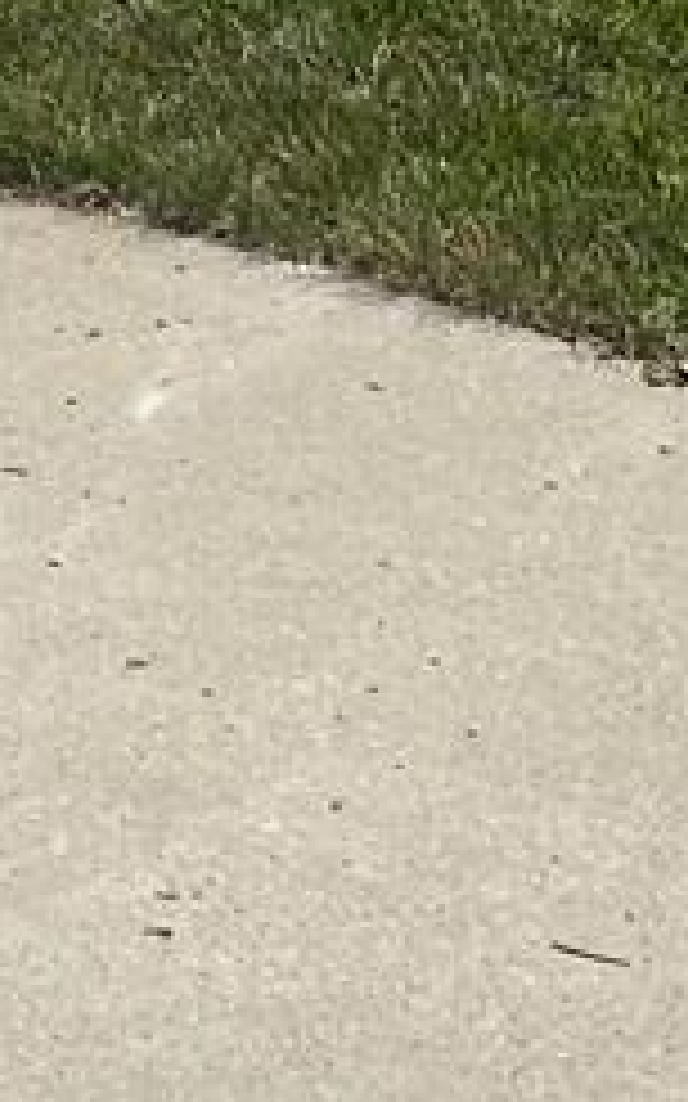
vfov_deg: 12.7
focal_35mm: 150
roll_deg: +2.3
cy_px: -897
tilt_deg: -1.3
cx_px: -1439
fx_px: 4503
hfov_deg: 7.6
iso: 32
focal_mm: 4.25
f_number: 1.8
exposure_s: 1/5025
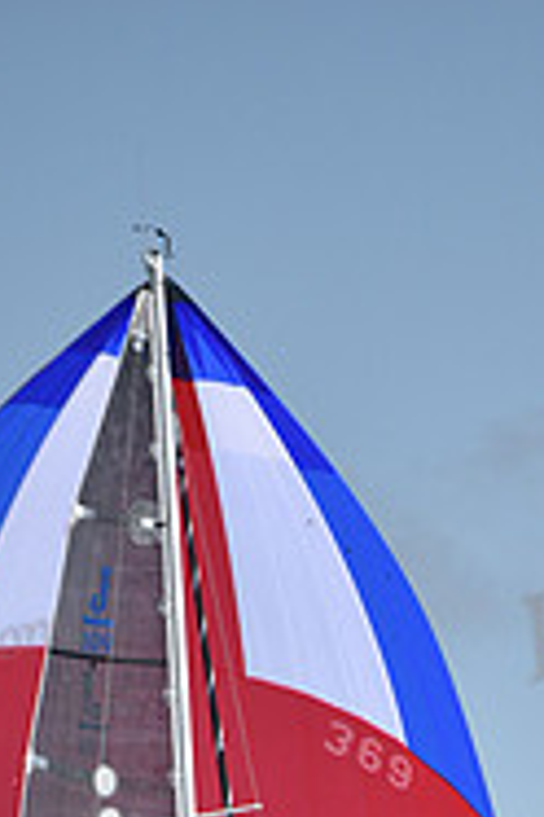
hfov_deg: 2.3
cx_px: 296
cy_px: 1265
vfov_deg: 3.4
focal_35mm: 608
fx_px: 13780
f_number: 3.5
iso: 320
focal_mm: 195
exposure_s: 1/8000
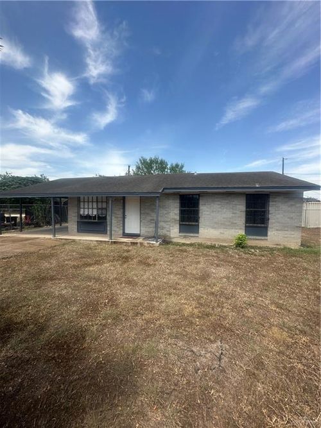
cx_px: 160
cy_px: 214
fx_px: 173
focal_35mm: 14
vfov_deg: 102.1
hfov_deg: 85.7
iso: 40
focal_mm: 2.22
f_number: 2.2
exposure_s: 1/1135
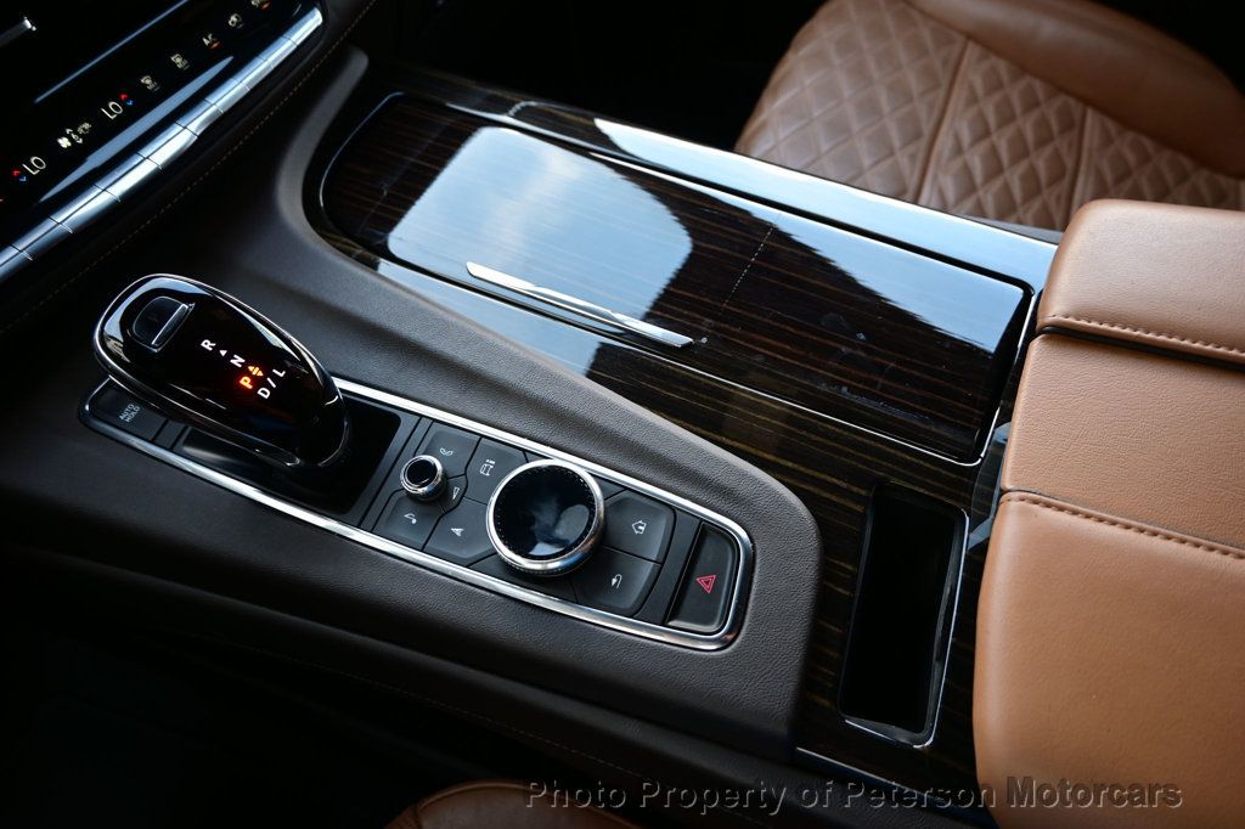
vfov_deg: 53.1
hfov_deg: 73.8
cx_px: 622
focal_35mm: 24
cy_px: 414
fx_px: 830
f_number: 3.5
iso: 100
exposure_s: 1/40
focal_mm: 16
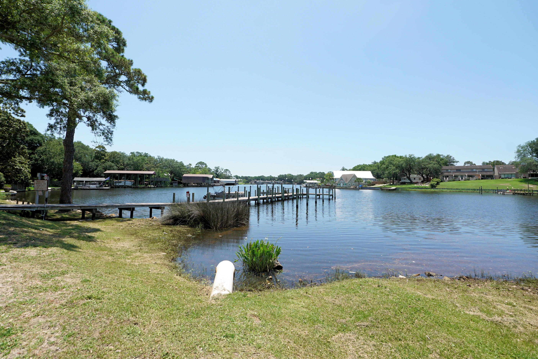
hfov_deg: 96.7
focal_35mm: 16
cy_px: 171
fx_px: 239
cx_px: 266
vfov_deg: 73.7
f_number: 8
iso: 100
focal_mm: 10
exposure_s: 1/200
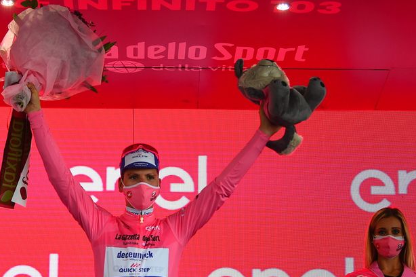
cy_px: 170
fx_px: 1685
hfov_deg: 14.0
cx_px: 136
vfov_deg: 9.4
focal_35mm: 146
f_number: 2.8
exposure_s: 1/800
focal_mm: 70
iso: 1600
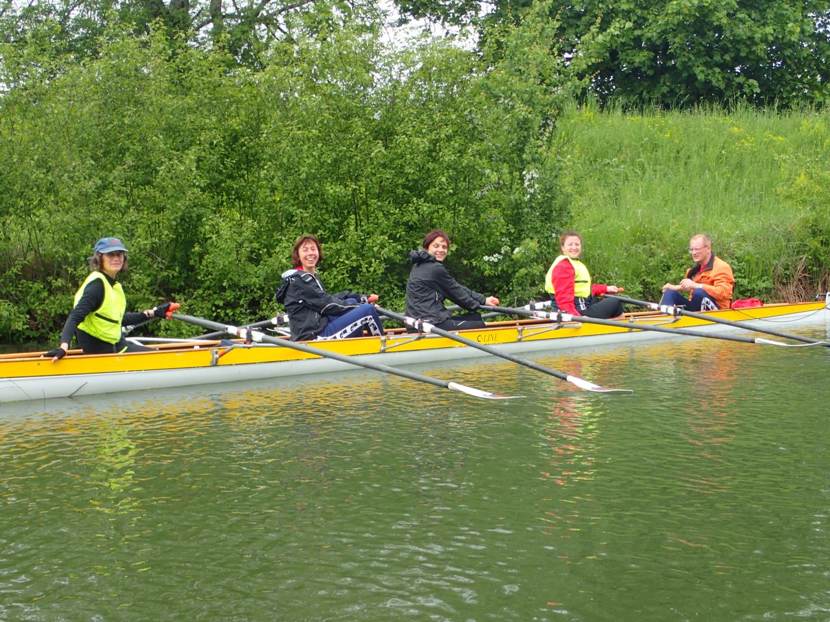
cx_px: 415
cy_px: 311
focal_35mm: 57
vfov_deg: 25.7
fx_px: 1367
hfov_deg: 33.8
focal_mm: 10.29
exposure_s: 1/125
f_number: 5
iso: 100
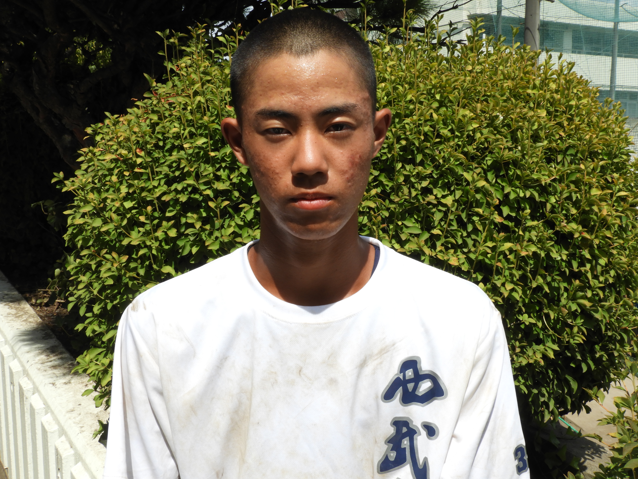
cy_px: 240
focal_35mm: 40
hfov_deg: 46.8
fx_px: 737
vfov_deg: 36.0
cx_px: 319
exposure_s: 1/250
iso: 100
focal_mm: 7.2
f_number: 7.6
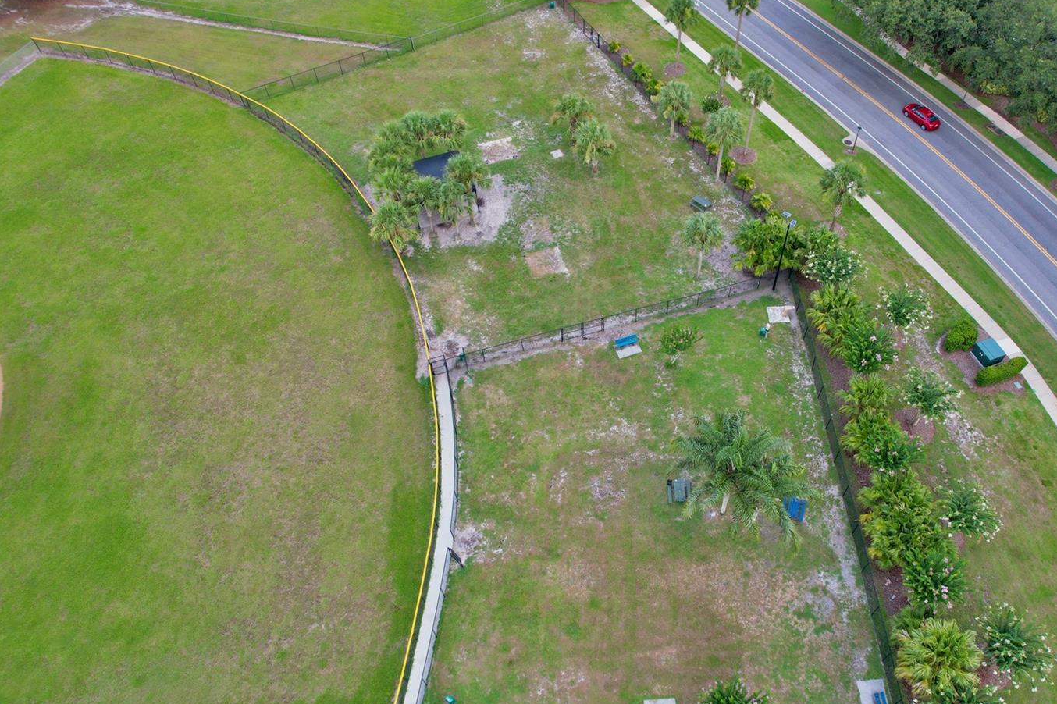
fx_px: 763
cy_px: 393
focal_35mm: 26
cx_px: 599
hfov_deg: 69.1
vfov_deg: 49.4
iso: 100
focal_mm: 8.38
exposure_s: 1/500
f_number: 2.8
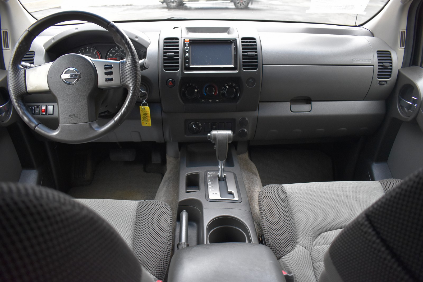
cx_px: 212
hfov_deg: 67.4
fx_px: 317
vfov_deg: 47.9
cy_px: 141
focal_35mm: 27
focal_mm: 18
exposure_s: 1/125
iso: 900
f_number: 3.5
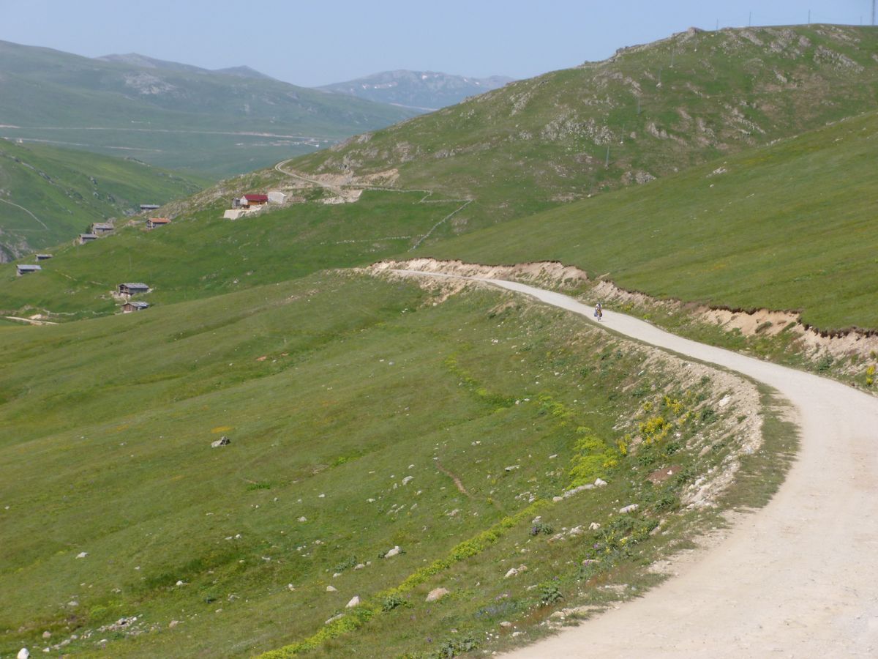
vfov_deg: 16.1
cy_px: 330
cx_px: 439
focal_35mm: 92
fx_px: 2333
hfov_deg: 21.3
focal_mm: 16.5
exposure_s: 1/400
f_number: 5.2
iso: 100
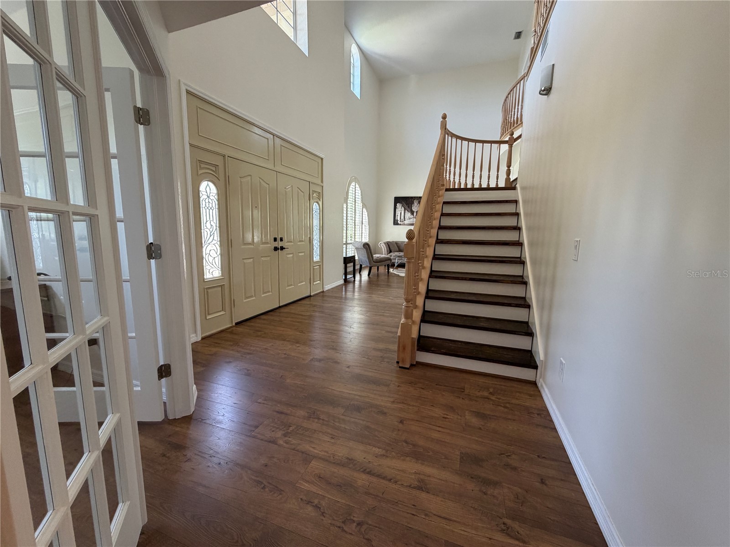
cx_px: 365
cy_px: 274
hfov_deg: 102.1
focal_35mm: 14
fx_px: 295
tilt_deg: -7.4
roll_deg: +0.0
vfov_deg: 85.7
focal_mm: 2.22
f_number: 2.2
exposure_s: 1/121
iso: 250
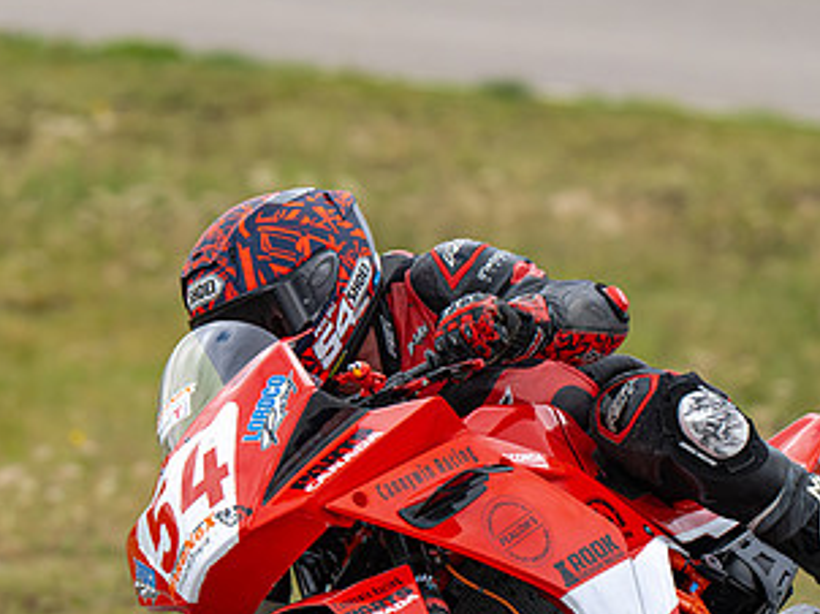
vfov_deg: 2.0
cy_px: 509
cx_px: 527
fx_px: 17492
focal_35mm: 739
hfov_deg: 2.7
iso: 640
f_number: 6.3
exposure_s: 1/1250
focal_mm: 400
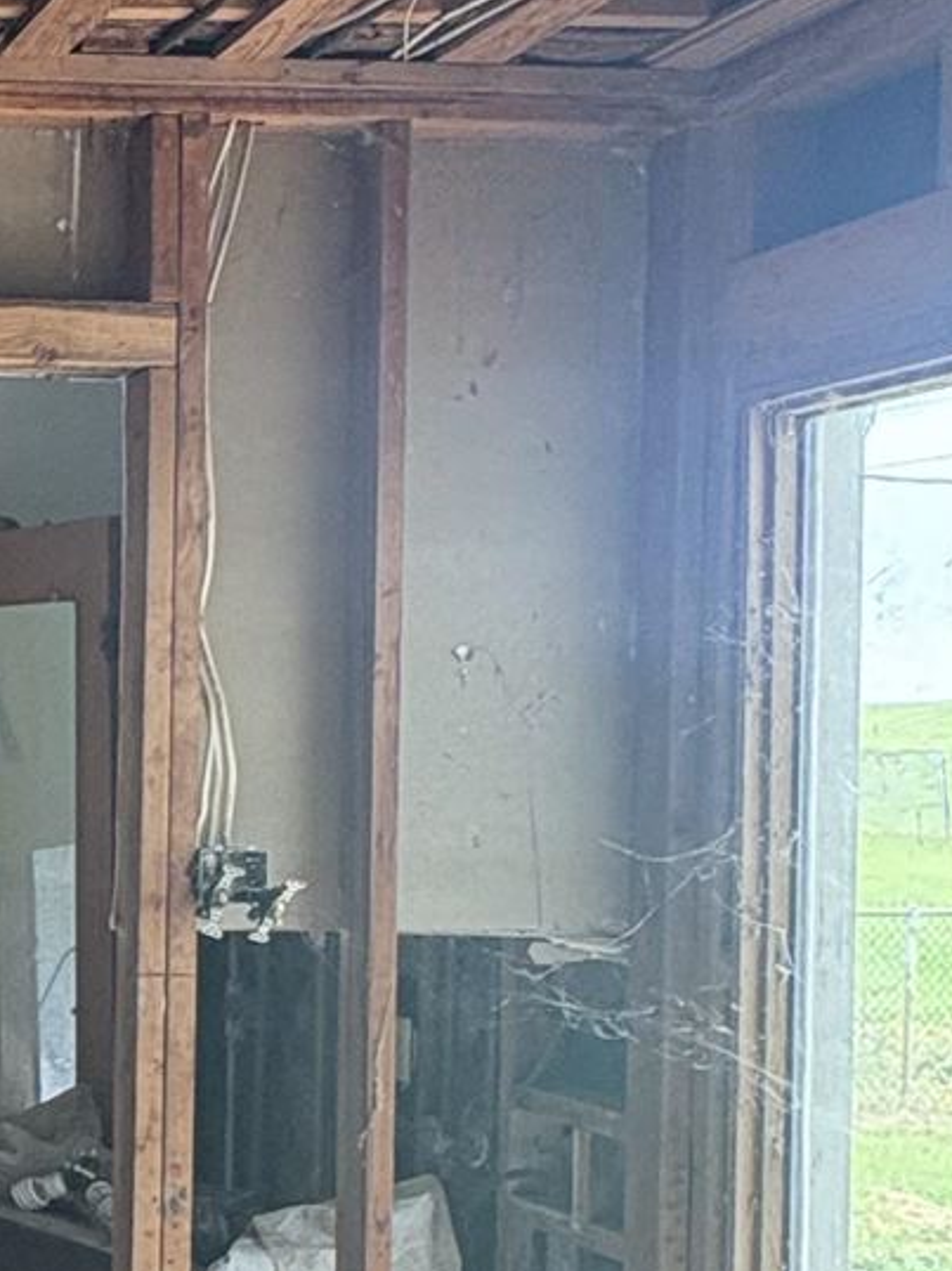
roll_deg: -0.3
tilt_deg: -0.5
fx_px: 2202
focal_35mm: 60
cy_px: 775
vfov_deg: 32.1
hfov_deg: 19.4
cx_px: -683
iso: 250
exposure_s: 1/60
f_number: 2.2
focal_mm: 2.22
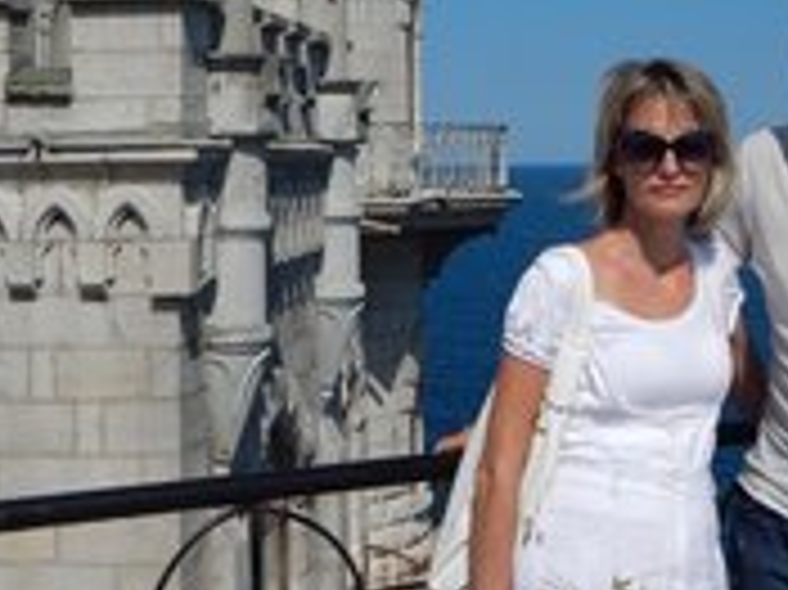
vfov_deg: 18.2
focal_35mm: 80
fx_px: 1820
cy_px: 99
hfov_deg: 24.4
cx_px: 450
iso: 125
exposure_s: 1/1000
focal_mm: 6.1
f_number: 6.7
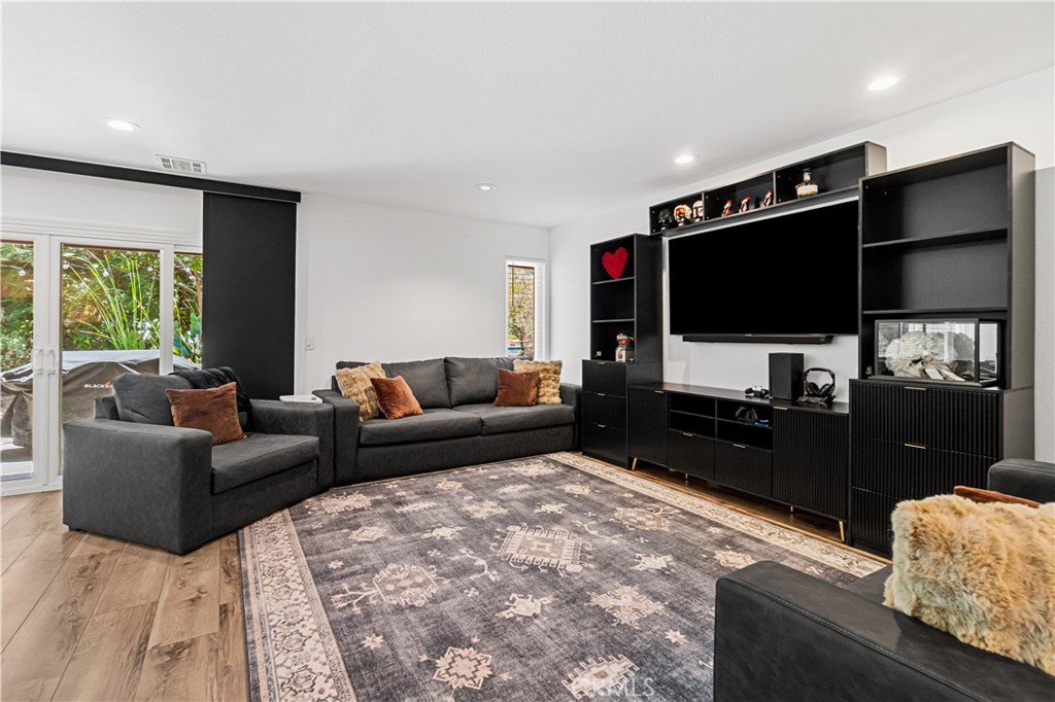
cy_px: 351
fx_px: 439
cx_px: 528
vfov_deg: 77.3
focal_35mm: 15
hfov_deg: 100.4
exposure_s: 1/5
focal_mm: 10
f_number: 7.1
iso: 320
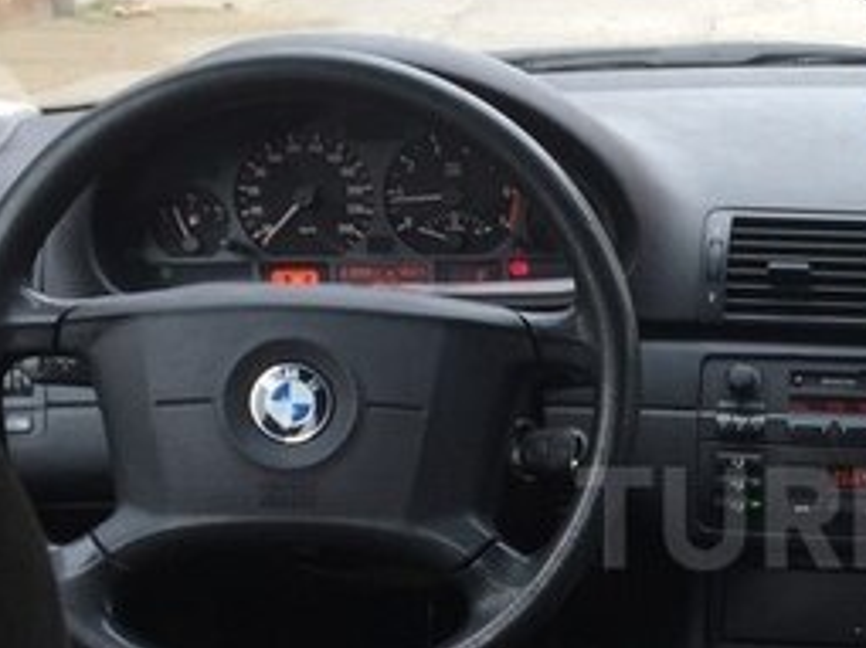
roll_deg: -1.3
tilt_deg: -21.3
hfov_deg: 24.5
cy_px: 517
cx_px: 924
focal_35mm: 75
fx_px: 1875
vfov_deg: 19.4
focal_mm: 4.15
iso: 32
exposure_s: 1/50
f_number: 2.2
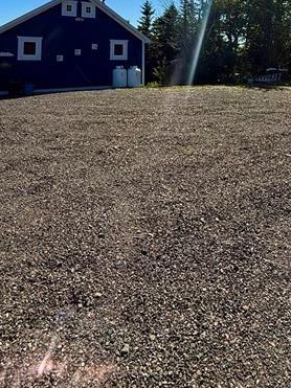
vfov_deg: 54.0
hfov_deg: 47.7
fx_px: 325
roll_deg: -0.4
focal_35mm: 29
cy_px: 40
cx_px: 183
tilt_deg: +3.9
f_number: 2.2
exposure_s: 1/2237
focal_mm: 2.22
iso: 50
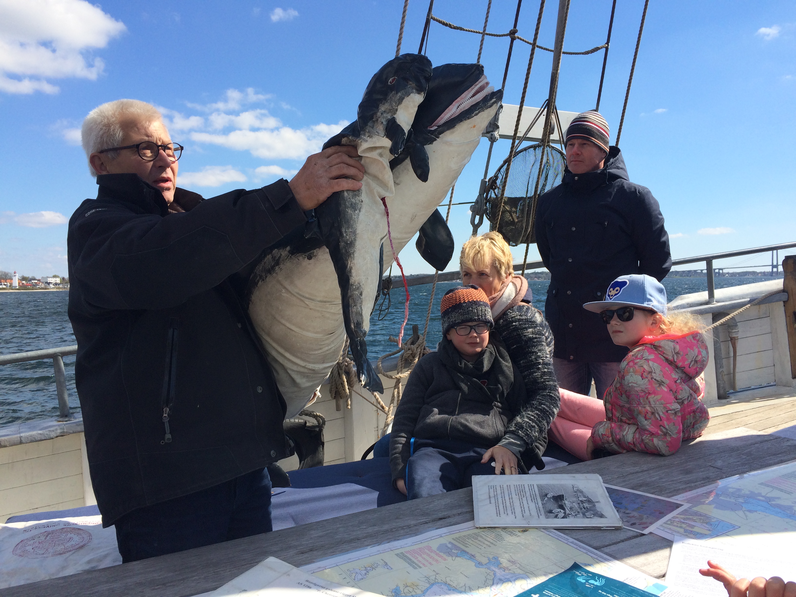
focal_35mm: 29
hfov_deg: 61.7
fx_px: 667
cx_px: 398
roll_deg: +1.2
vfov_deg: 48.2
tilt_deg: -2.9
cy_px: 298
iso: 32
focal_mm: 4.15
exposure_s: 1/1642
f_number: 2.2
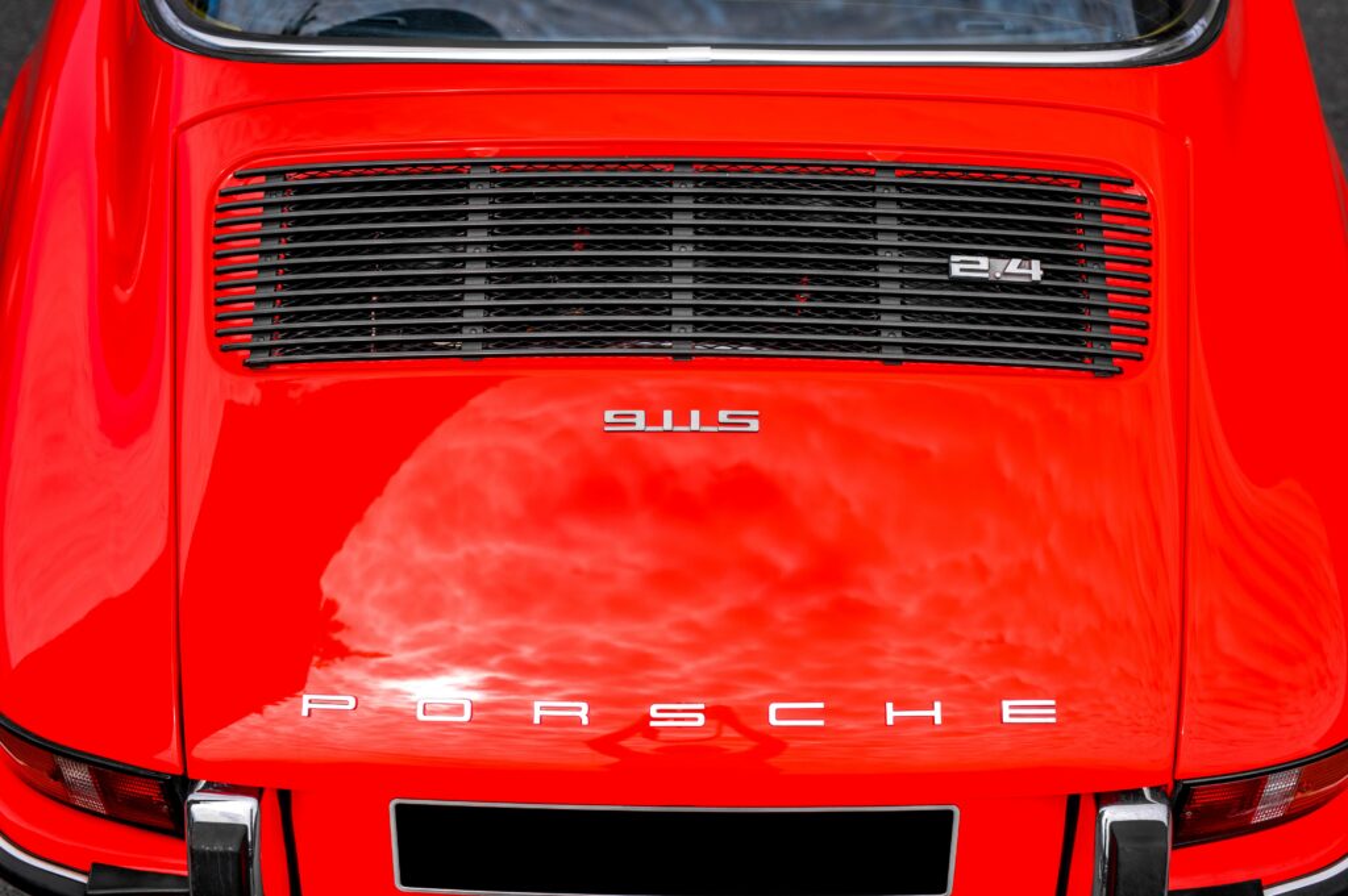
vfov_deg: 26.9
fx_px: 1871
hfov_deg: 39.6
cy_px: 448
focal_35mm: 50
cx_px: 674
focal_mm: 50
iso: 100
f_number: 3.2
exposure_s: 1/640
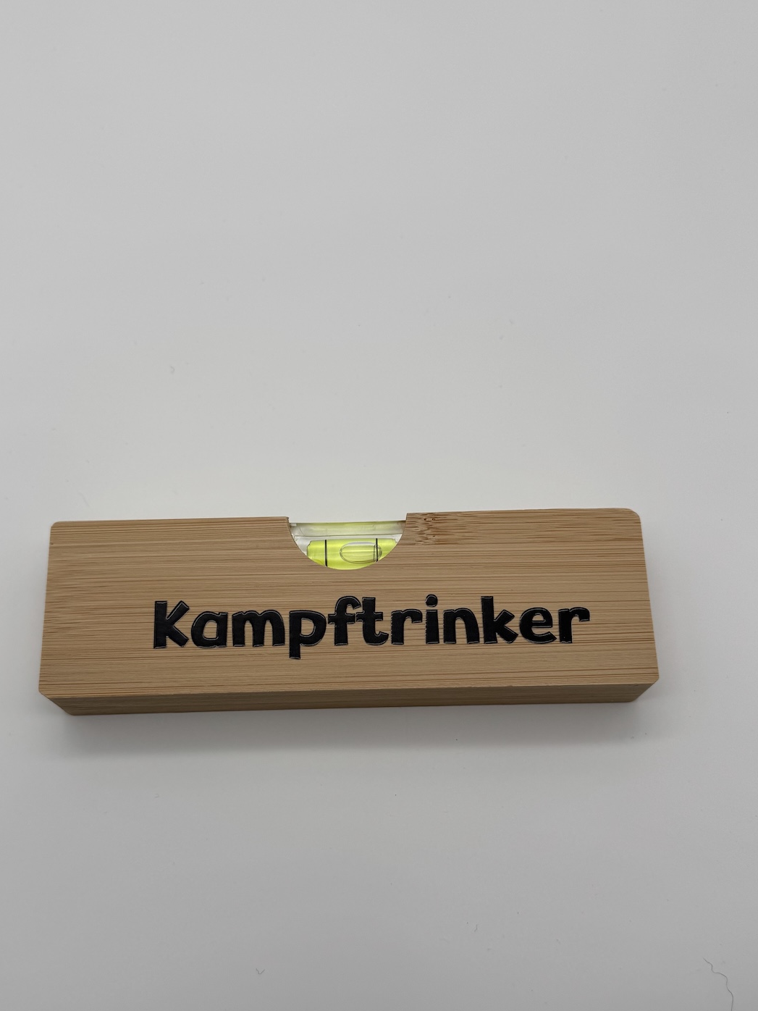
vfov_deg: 54.9
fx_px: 963
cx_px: 355
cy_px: 609
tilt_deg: -72.4
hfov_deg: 42.9
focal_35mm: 33
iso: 80
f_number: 1.78
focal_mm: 6.76
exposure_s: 1/1311
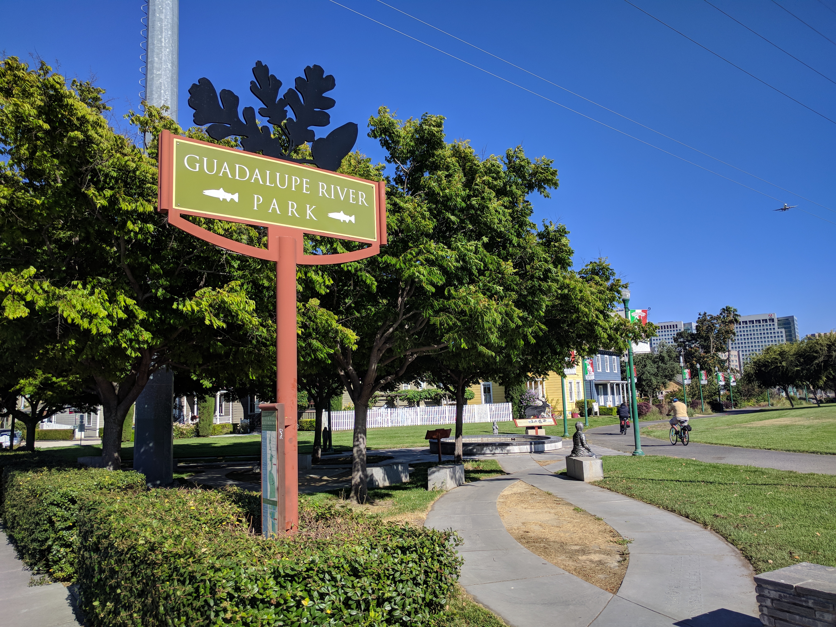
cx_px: 418
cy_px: 314
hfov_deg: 67.3
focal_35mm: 26
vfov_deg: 53.1
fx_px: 628
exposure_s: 1/3003
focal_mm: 4.67
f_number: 2
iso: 68
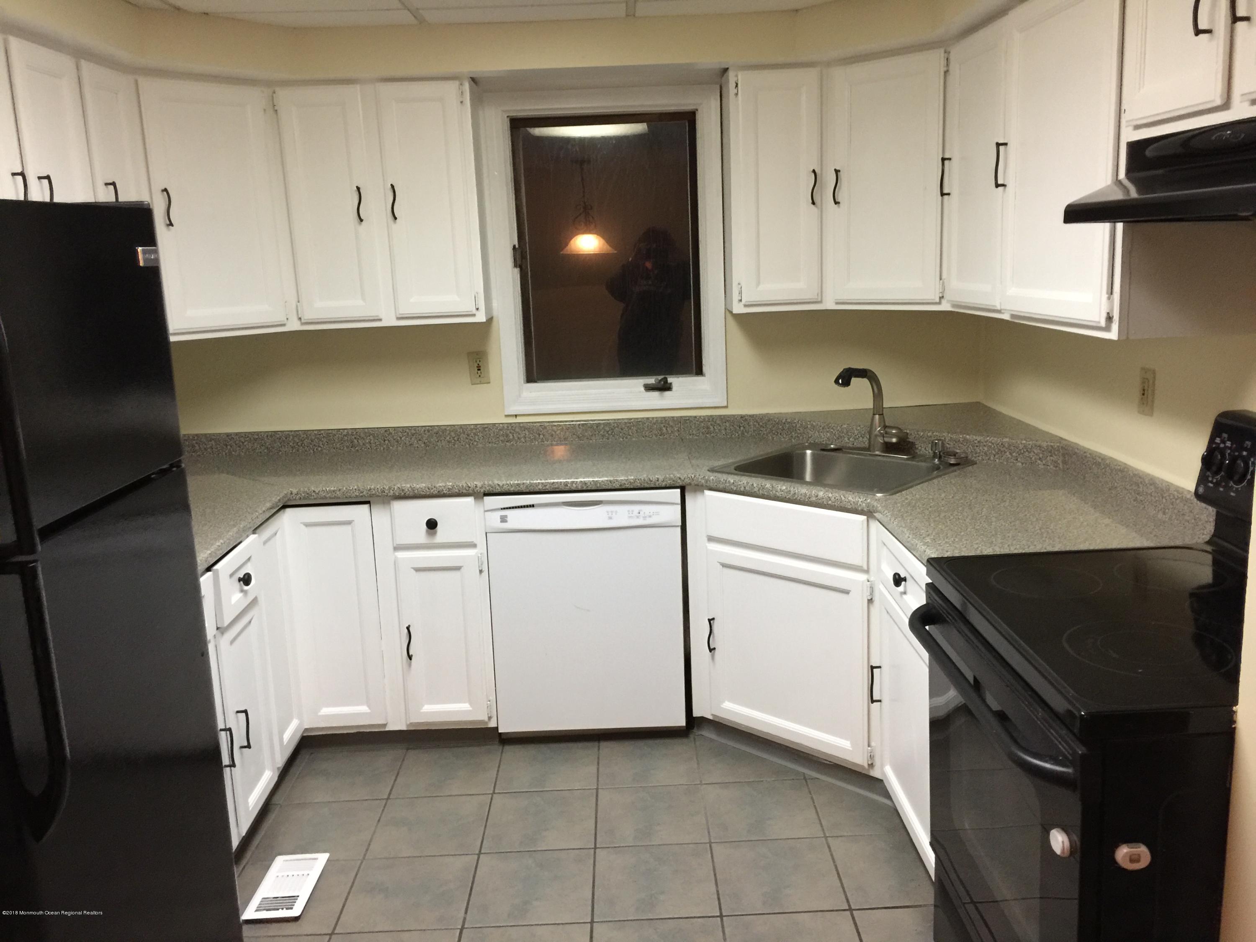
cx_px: 628
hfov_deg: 61.7
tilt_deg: -11.5
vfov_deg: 48.2
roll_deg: +1.9
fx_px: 1052
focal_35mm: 29
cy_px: 471
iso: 80
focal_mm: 4.15
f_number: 2.2
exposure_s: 1/4
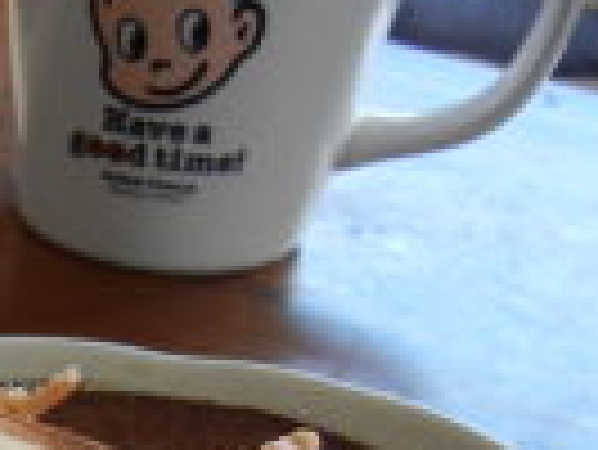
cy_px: 648
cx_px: -189
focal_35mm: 90
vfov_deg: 15.3
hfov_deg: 19.9
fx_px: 1556
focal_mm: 5.4
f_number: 3.5
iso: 160
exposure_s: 1/53
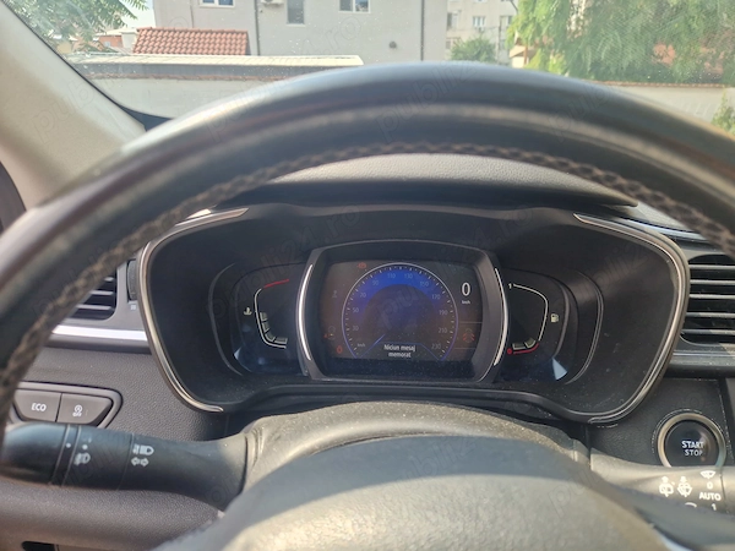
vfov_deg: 58.9
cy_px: 276
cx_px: 368
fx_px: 488
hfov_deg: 73.9
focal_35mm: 23
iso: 50
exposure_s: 1/217
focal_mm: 5.4
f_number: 1.8
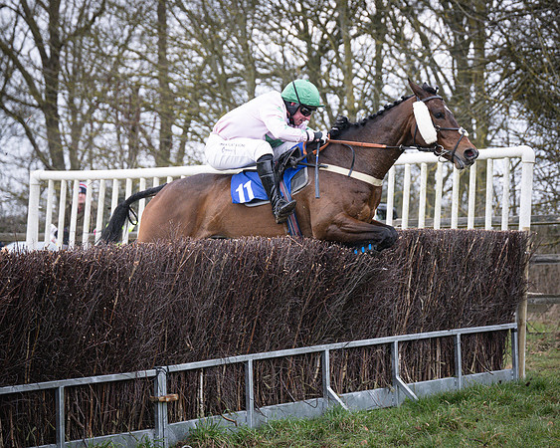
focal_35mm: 135
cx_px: 315
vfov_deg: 11.4
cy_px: 153
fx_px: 2242
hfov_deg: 14.2
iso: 400
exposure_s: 1/1600
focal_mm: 76
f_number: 2.8
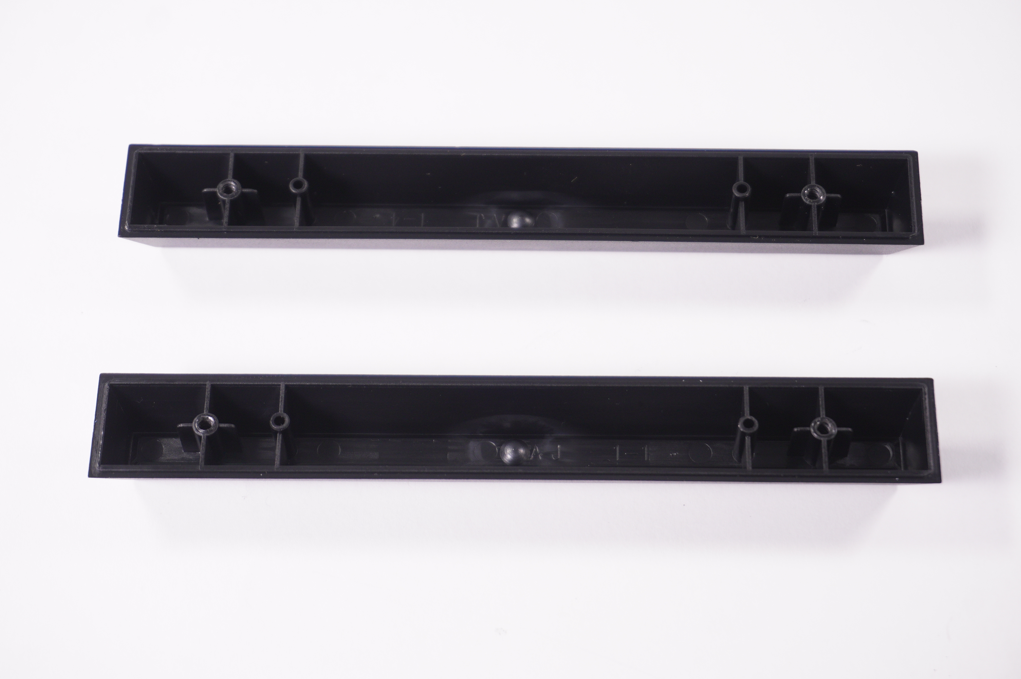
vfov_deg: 18.1
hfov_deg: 27.0
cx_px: 510
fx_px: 2125
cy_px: 340
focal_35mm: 75
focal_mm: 50
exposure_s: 1/160
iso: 400
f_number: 5.6
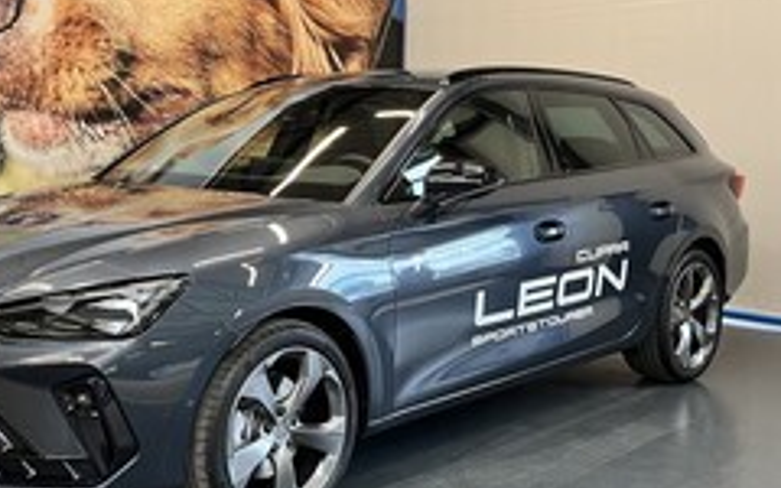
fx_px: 979
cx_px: 189
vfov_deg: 28.0
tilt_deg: -5.0
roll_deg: +0.3
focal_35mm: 46
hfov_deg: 42.1
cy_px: 205
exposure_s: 1/92
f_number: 1.6
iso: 125
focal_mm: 5.1
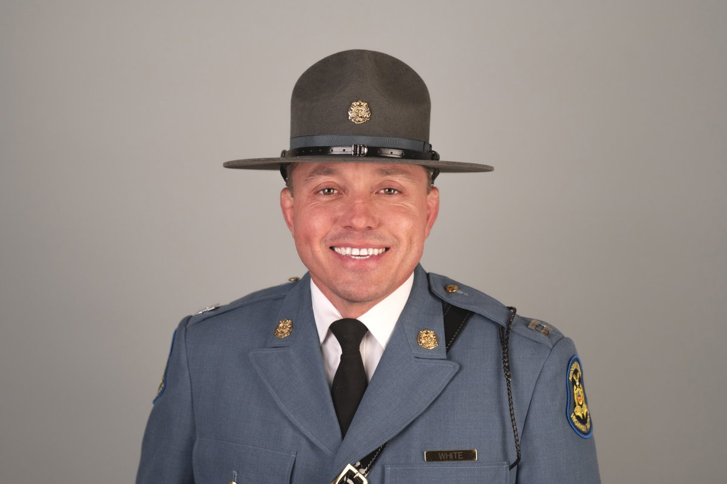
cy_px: 242
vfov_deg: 16.1
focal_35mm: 85
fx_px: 1716
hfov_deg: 23.9
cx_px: 364
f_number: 4.5
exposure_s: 1/100
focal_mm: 85
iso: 400
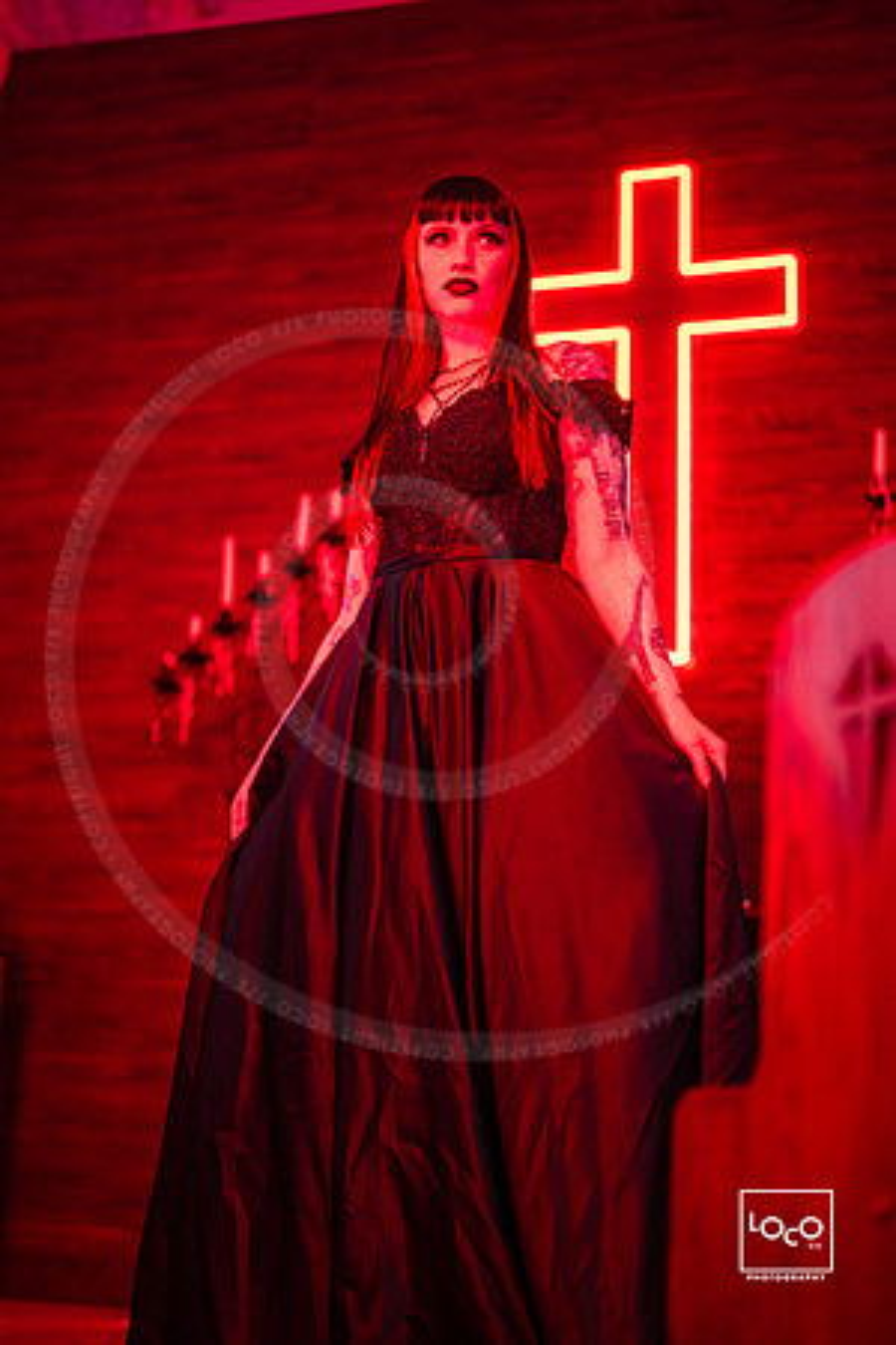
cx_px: 448
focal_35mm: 50
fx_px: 1867
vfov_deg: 39.6
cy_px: 672
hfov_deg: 27.0
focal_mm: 50
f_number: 1.2
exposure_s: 1/200
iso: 500
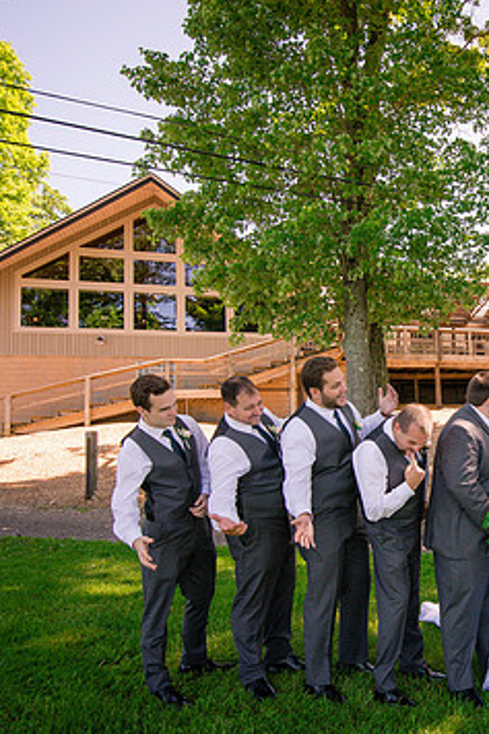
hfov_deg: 36.4
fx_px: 653
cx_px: 503
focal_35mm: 32
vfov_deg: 58.6
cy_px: 402
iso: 640
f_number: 9
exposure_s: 1/400
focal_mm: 19
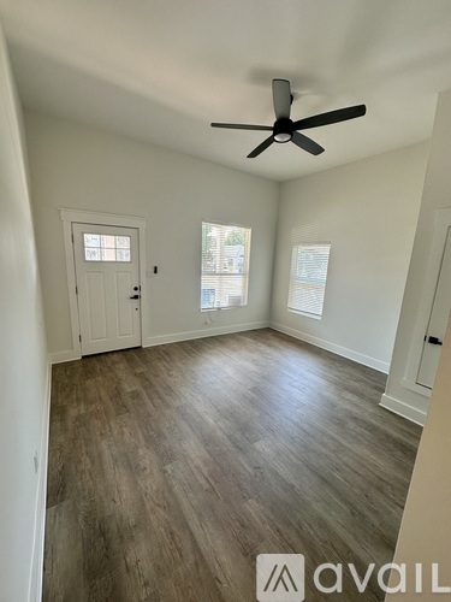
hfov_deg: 85.7
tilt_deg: -10.4
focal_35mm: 14
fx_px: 243
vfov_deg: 102.1
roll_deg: -2.7
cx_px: 226
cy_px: 301
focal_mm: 2.22
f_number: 2.2
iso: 100
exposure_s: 1/120
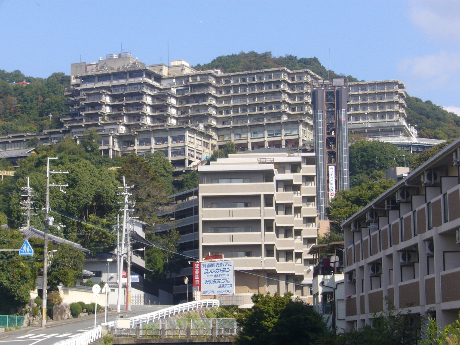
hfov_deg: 21.1
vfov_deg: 15.9
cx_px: 230
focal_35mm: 93
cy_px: 172
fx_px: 1236
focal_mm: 15.4
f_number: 9.1
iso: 80
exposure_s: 1/125
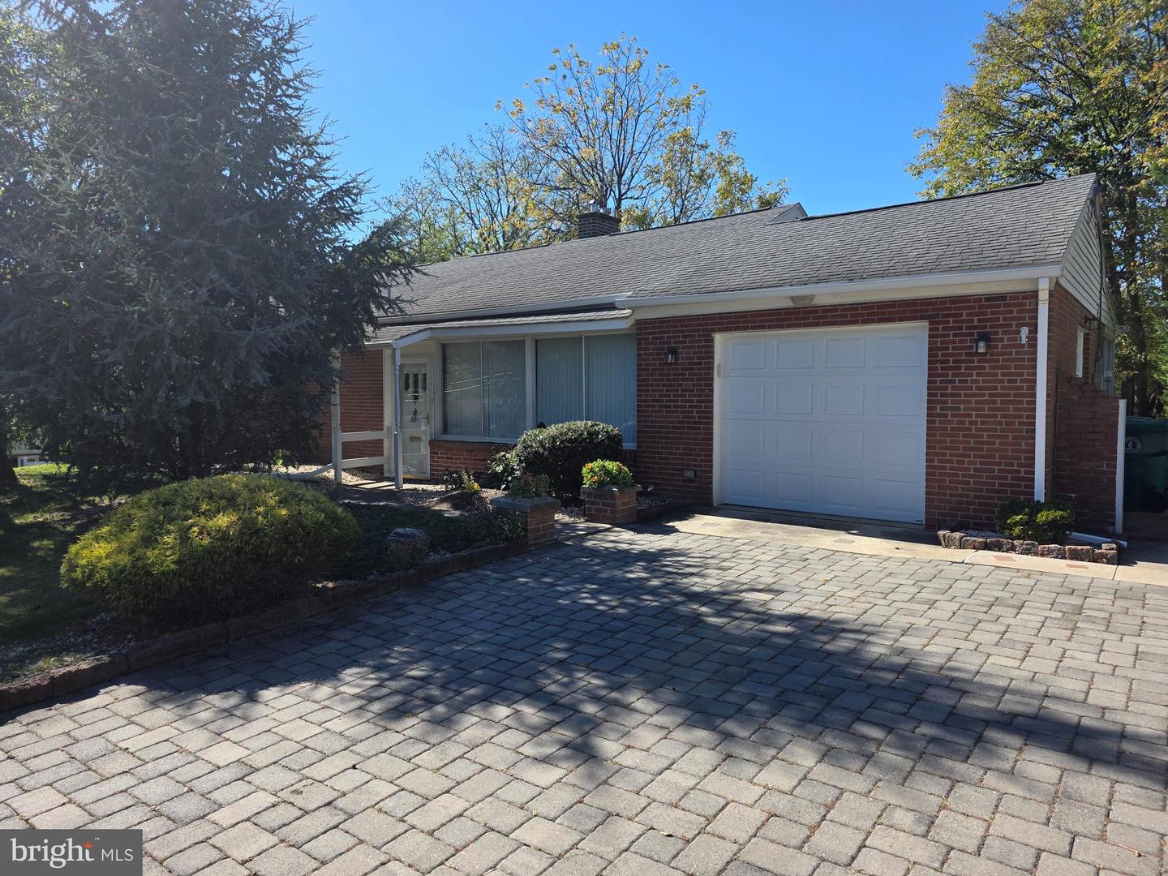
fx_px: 776
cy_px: 438
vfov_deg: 58.9
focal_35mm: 23
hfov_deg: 73.9
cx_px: 584
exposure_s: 1/3390
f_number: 1.7
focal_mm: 6.3
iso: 80
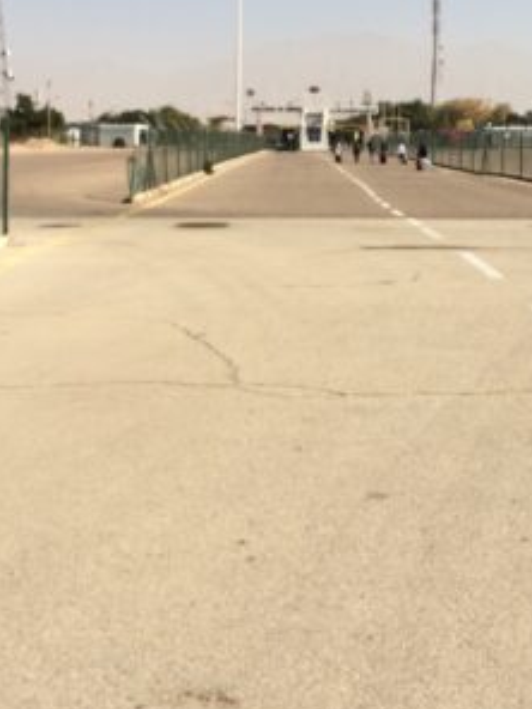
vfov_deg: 34.9
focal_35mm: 54
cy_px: 195
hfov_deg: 27.0
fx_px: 1107
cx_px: 302
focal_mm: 4.12
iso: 40
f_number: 2.2
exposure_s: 1/3731
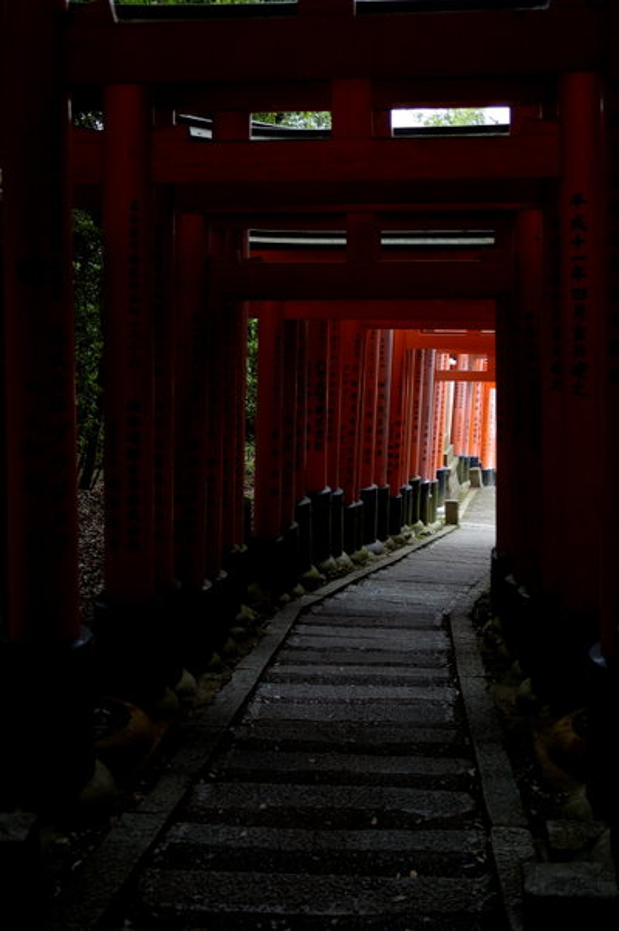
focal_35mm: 42
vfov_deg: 46.4
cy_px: 466
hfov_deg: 31.8
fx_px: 1086
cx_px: 310
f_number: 2.8
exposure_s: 1/50
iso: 200
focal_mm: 28
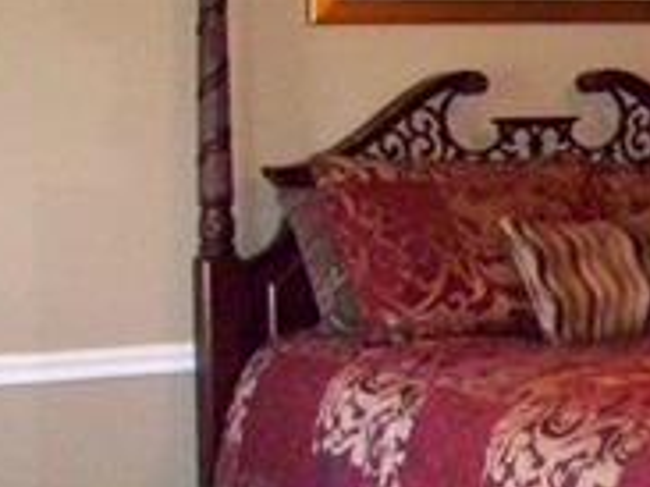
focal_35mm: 112
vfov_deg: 13.1
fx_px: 2102
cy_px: 92
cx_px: 600
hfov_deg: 17.3
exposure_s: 1/40
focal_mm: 5.7
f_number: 2.9
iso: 640
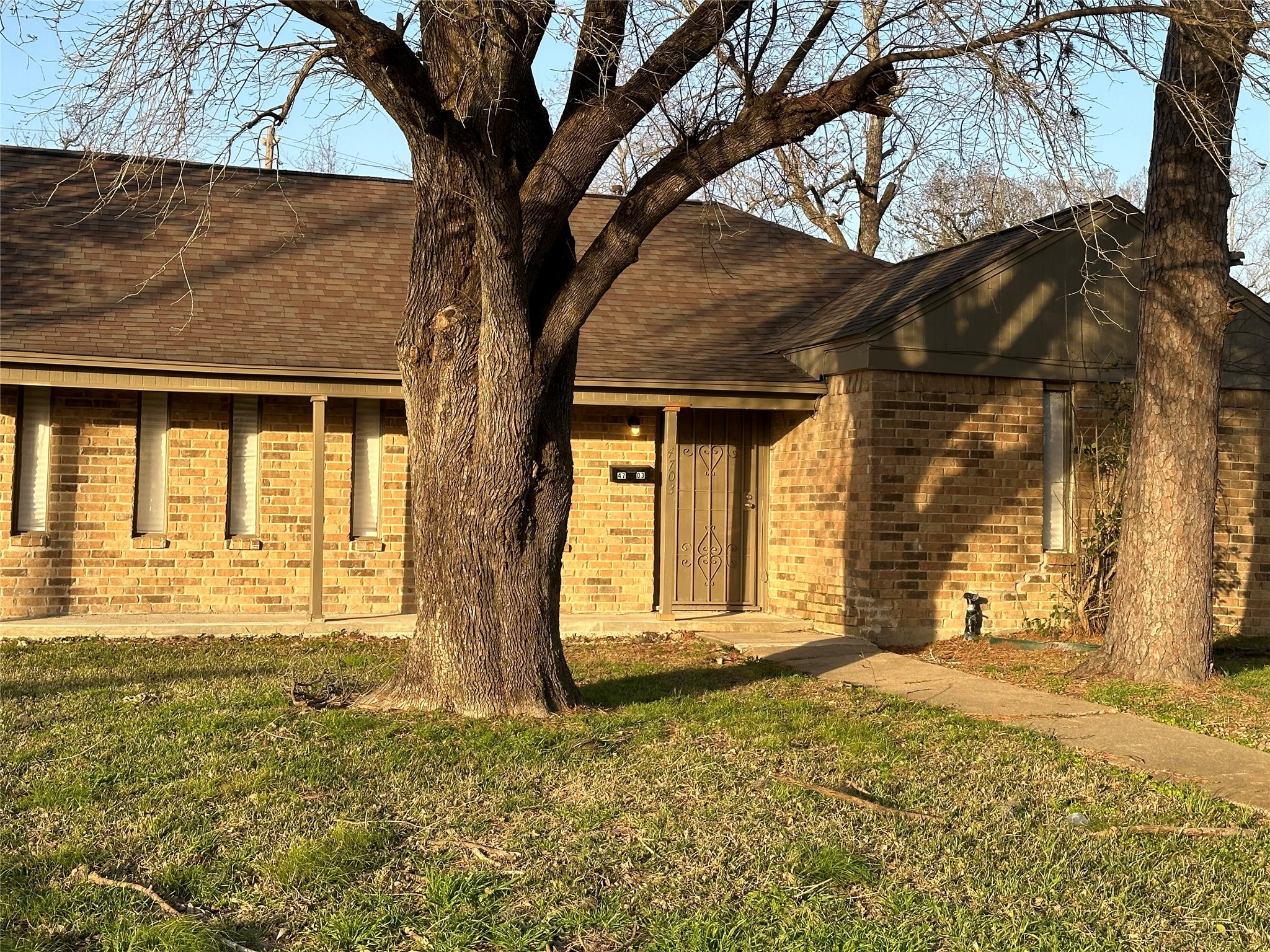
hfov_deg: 39.7
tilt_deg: +3.4
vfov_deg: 30.3
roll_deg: -1.2
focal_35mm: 48
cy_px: 476
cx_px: 635
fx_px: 1761
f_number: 1.78
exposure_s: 1/1475
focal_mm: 6.86
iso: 64
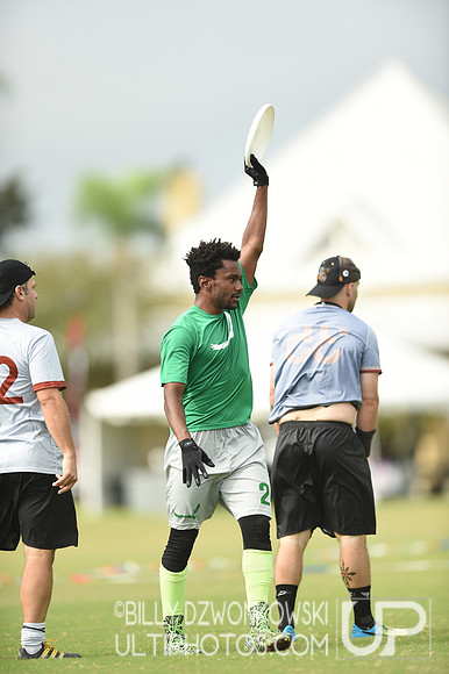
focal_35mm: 400
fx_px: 7492
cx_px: 224
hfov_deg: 3.4
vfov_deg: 5.2
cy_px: 337
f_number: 2.8
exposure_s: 1/1250
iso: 160
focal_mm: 400
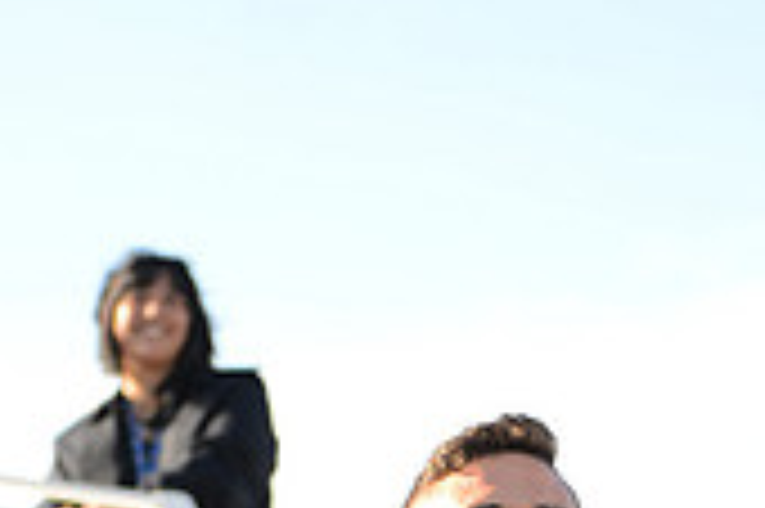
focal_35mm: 212
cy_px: 852
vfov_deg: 6.4
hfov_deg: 9.7
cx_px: 648
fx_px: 4501
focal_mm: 62
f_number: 2.8
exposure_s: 1/1000
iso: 250
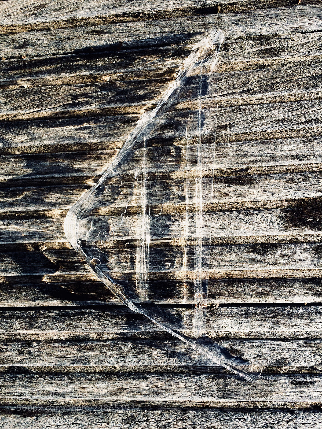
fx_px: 360
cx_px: 161
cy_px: 214
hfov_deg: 48.2
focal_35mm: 29
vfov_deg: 61.7
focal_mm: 4.15
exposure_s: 1/554
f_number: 2.2
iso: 32
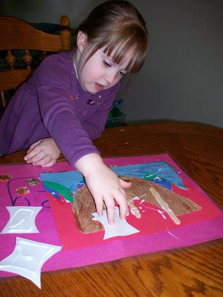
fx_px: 275
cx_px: 112
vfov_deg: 56.8
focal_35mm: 32
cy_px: 148
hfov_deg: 44.2
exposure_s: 1/60
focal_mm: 5.7
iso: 120
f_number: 2.8
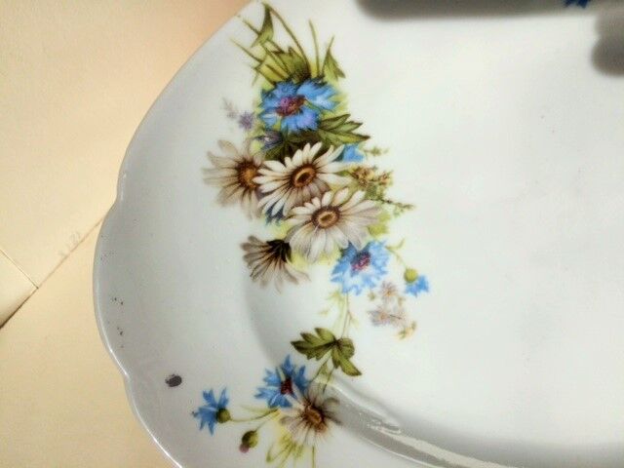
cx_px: 312
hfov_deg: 61.7
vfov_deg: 48.2
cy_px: 234
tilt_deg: -54.9
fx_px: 523
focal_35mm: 29
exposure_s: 1/1140
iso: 32
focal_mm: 4.15
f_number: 2.2
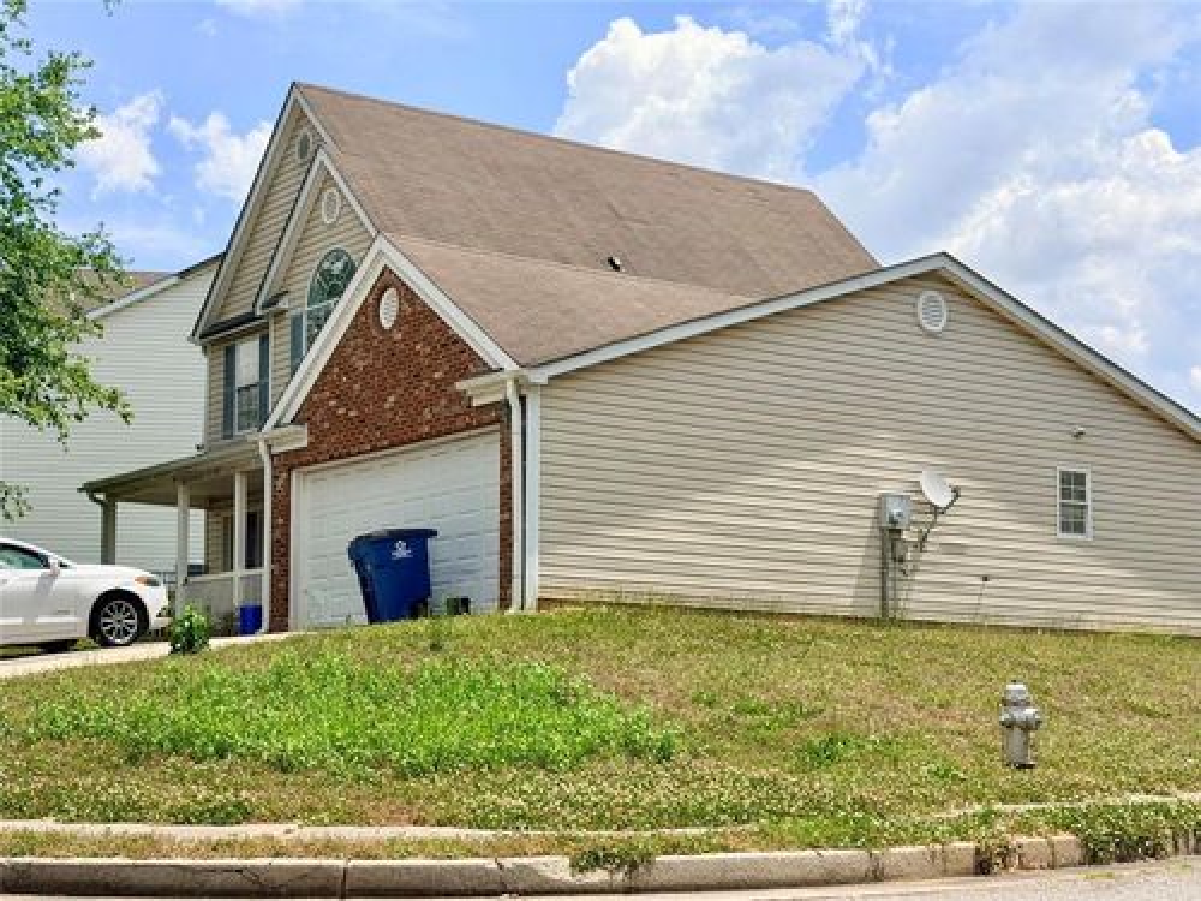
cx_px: 600
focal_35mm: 48
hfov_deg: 39.7
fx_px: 1665
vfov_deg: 30.3
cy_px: 450
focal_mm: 6.76
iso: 64
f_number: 1.78
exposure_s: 1/5208
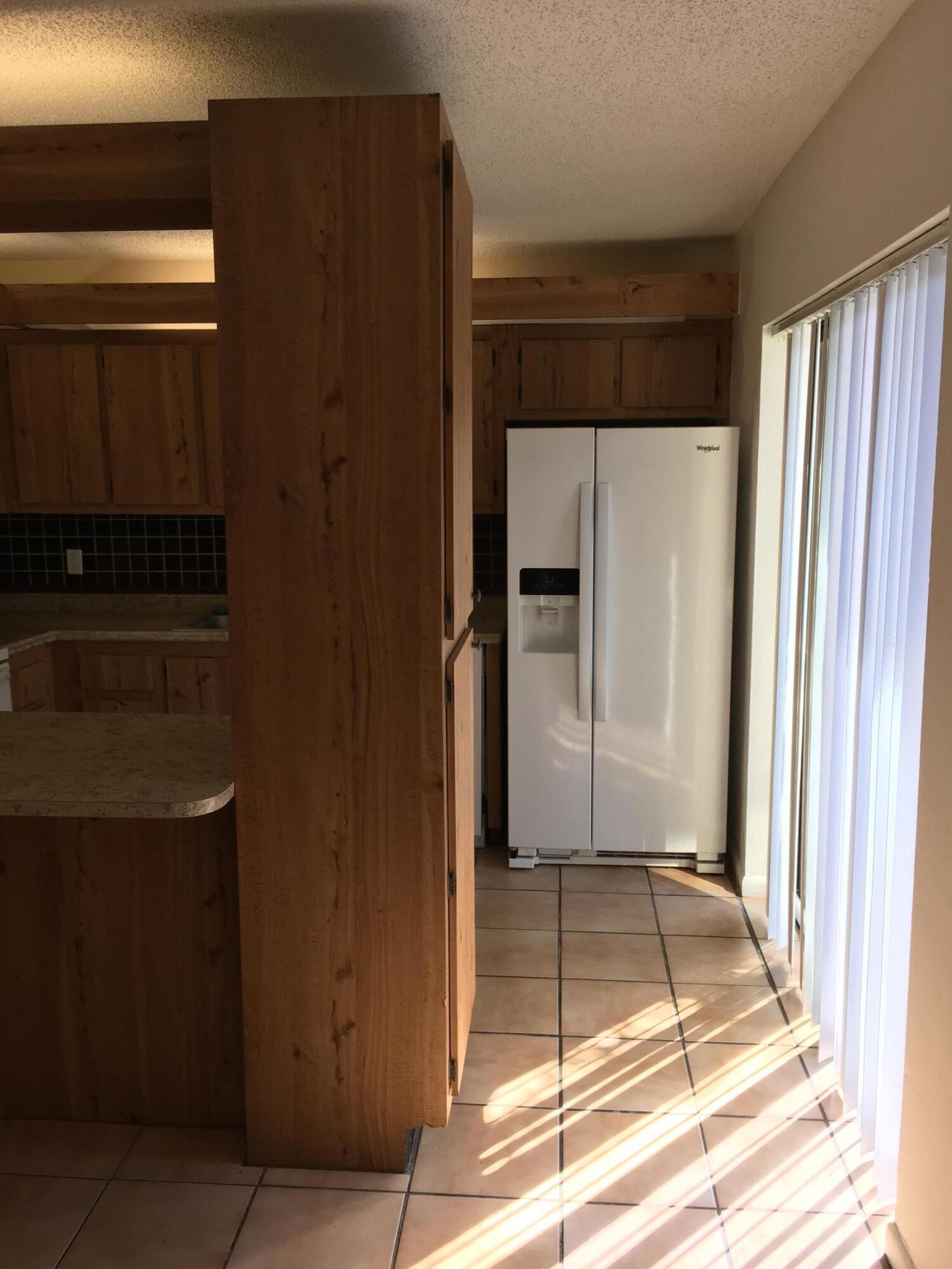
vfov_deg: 61.7
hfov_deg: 48.2
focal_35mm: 29
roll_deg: -1.4
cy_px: 634
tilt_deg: -7.8
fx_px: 1063
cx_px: 476
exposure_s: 1/120
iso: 32
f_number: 2.2
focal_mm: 4.15
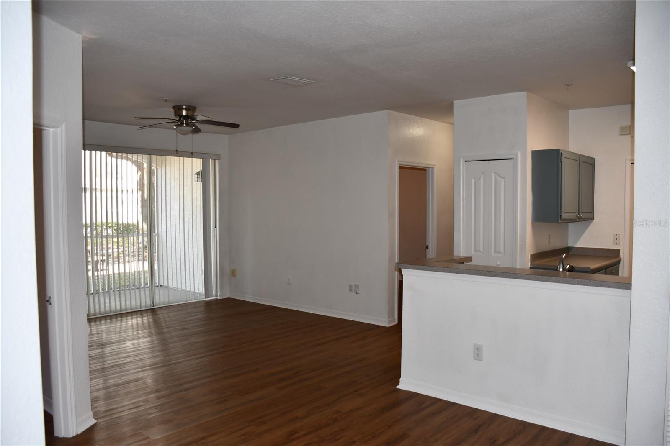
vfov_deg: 47.9
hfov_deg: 67.4
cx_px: 335
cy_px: 223
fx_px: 502
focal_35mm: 27
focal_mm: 18
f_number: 3.5
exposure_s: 1/125
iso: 400
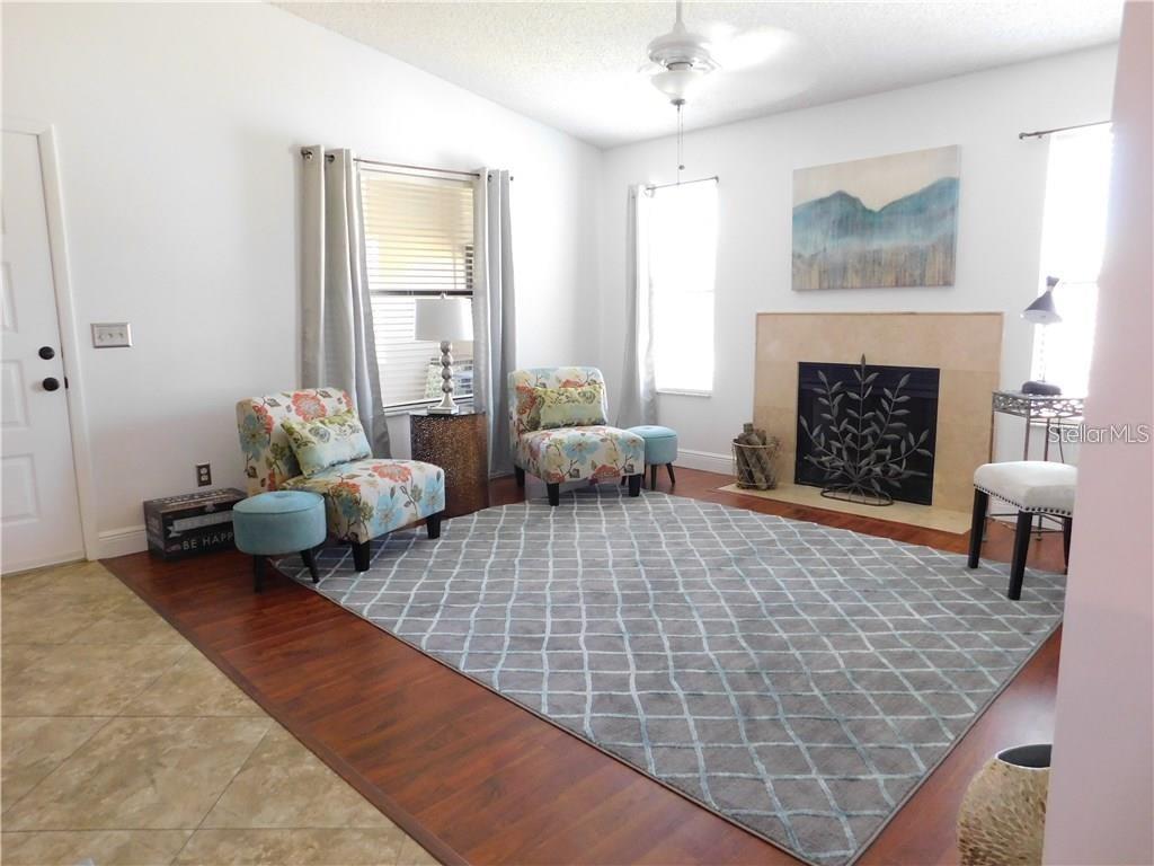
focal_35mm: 23
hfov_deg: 73.9
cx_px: 577
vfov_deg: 58.9
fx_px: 767
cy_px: 433
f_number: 3
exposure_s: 1/13
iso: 400
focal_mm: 4
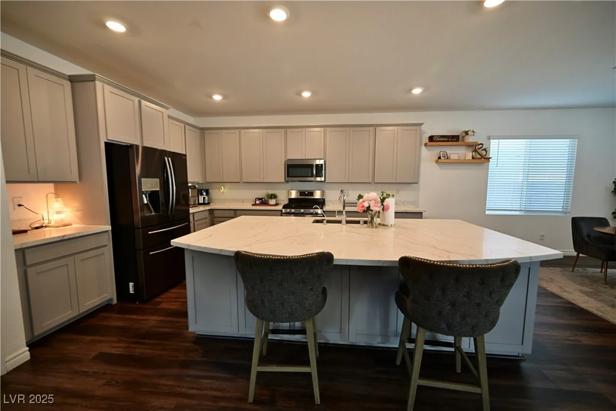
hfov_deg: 104.2
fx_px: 240
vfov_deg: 81.2
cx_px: 308
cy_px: 206
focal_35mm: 14
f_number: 4
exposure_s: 1/60
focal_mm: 14
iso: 640
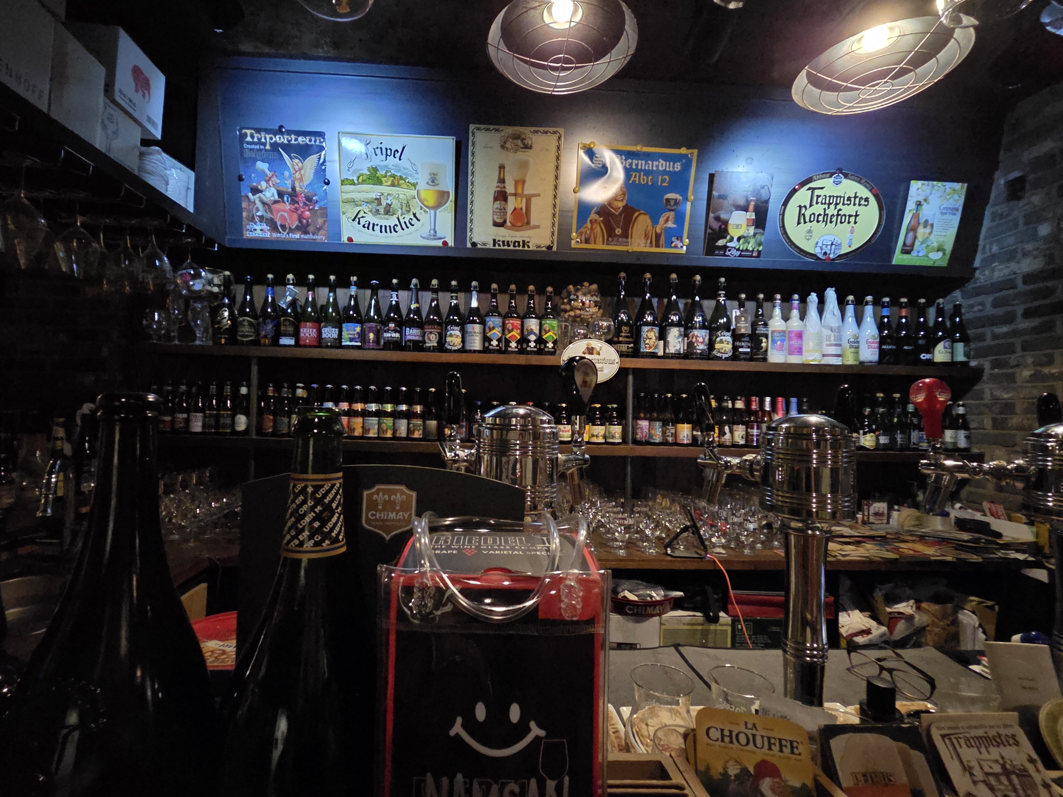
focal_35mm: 15
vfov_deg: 81.7
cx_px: 495
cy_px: 400
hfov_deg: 98.0
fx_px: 461
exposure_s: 1/24
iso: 3200
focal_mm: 2.2
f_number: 2.2
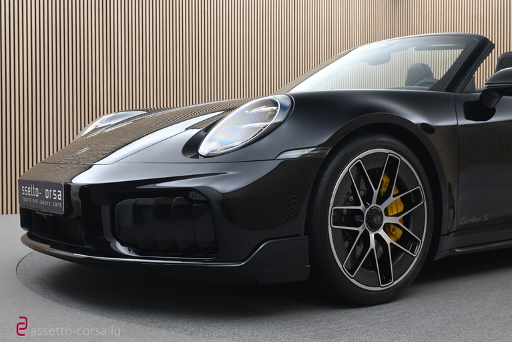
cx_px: 256
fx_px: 651
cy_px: 171
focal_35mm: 46
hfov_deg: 42.9
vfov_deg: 29.4
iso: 900
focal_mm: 30.5
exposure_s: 1/50
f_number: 4.8
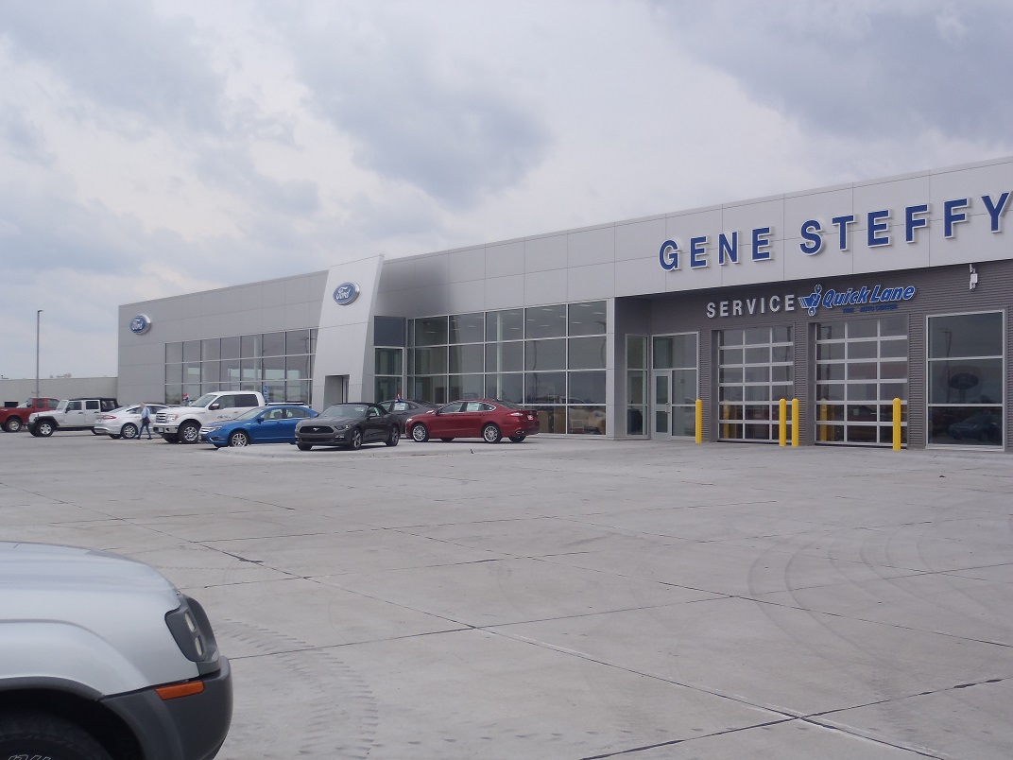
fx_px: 1229
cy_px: 380
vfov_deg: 34.3
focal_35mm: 42
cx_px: 506
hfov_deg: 44.8
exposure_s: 1/320
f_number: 5
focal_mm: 7.57
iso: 80
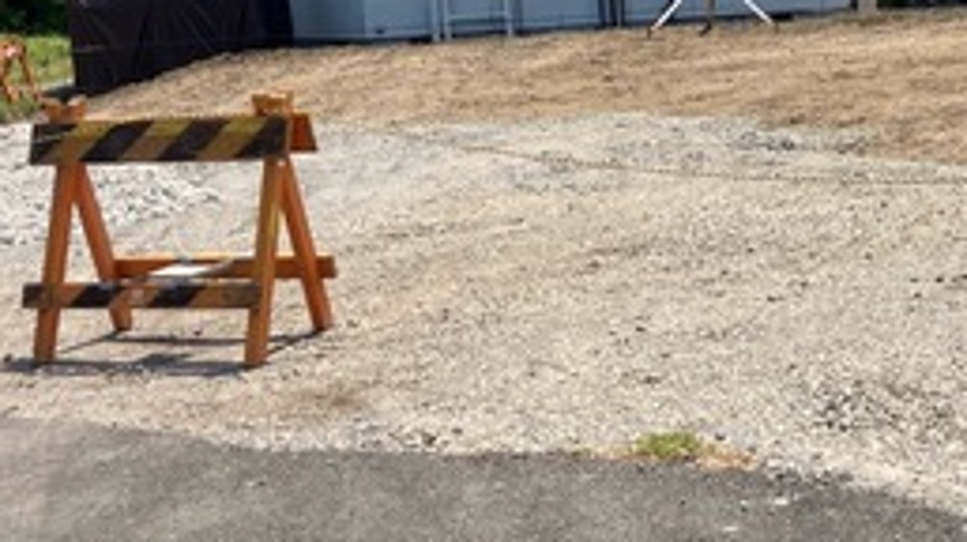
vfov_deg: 15.6
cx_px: 937
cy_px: 41
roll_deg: +3.3
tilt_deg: -3.6
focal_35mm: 76
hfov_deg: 26.6
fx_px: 1947
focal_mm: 3.99
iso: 32
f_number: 1.8
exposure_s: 1/2183
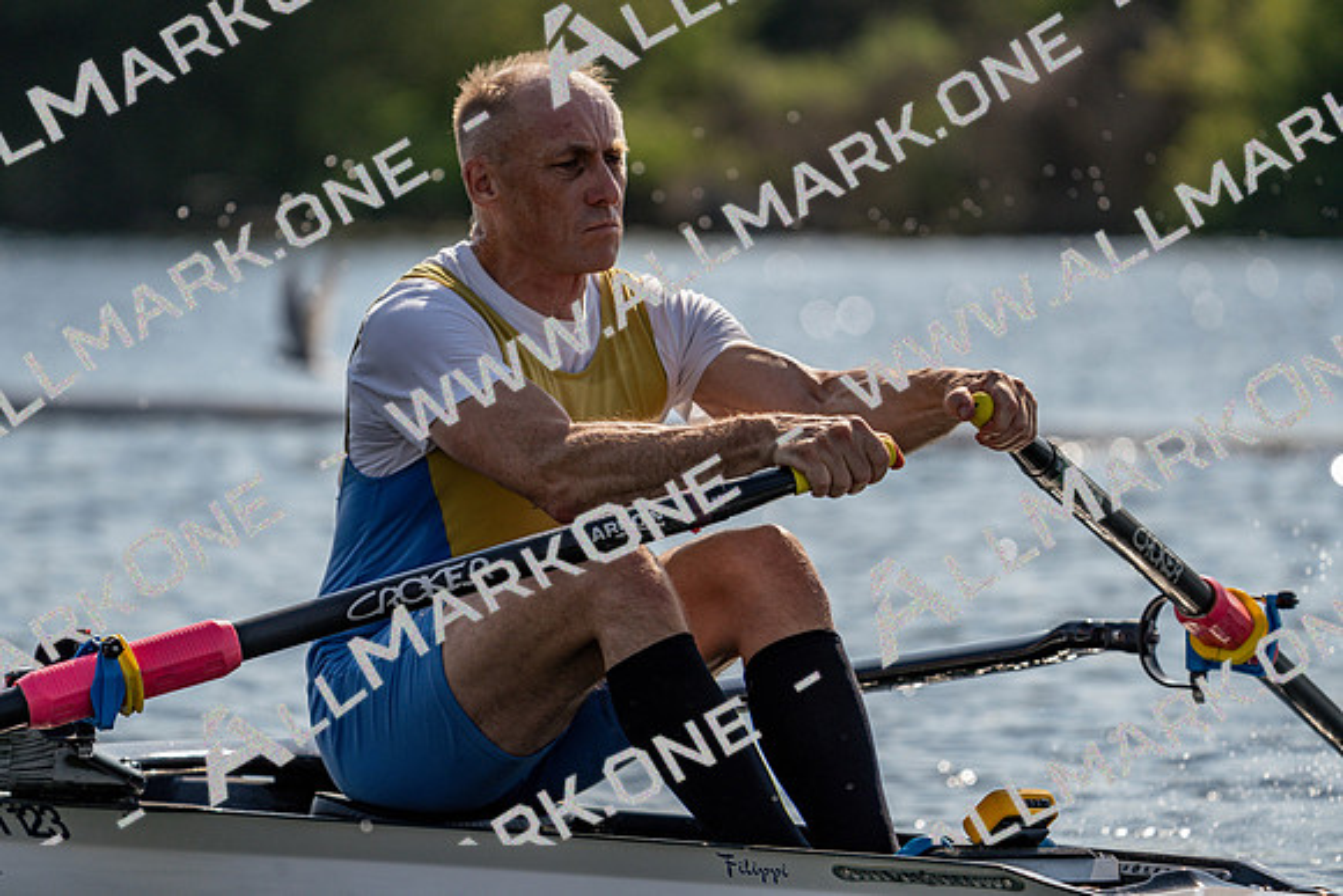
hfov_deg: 6.2
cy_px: 448
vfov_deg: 4.1
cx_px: 672
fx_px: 12388
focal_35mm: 332
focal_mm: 332
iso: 125
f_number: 6.3
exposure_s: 1/1600
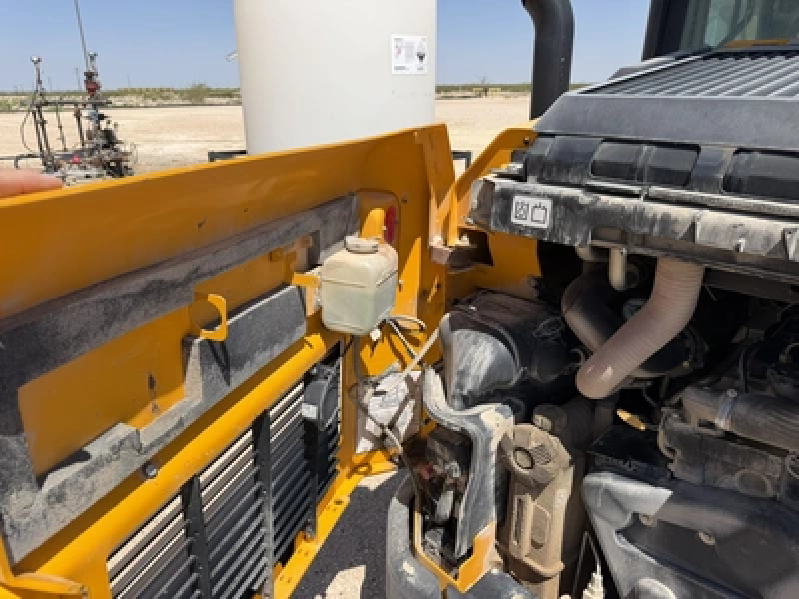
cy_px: 300
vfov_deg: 56.8
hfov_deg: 71.6
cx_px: 400
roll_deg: +2.2
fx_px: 554
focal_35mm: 24
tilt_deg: -22.3
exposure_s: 1/4975
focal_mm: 6.76
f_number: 1.78
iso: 80
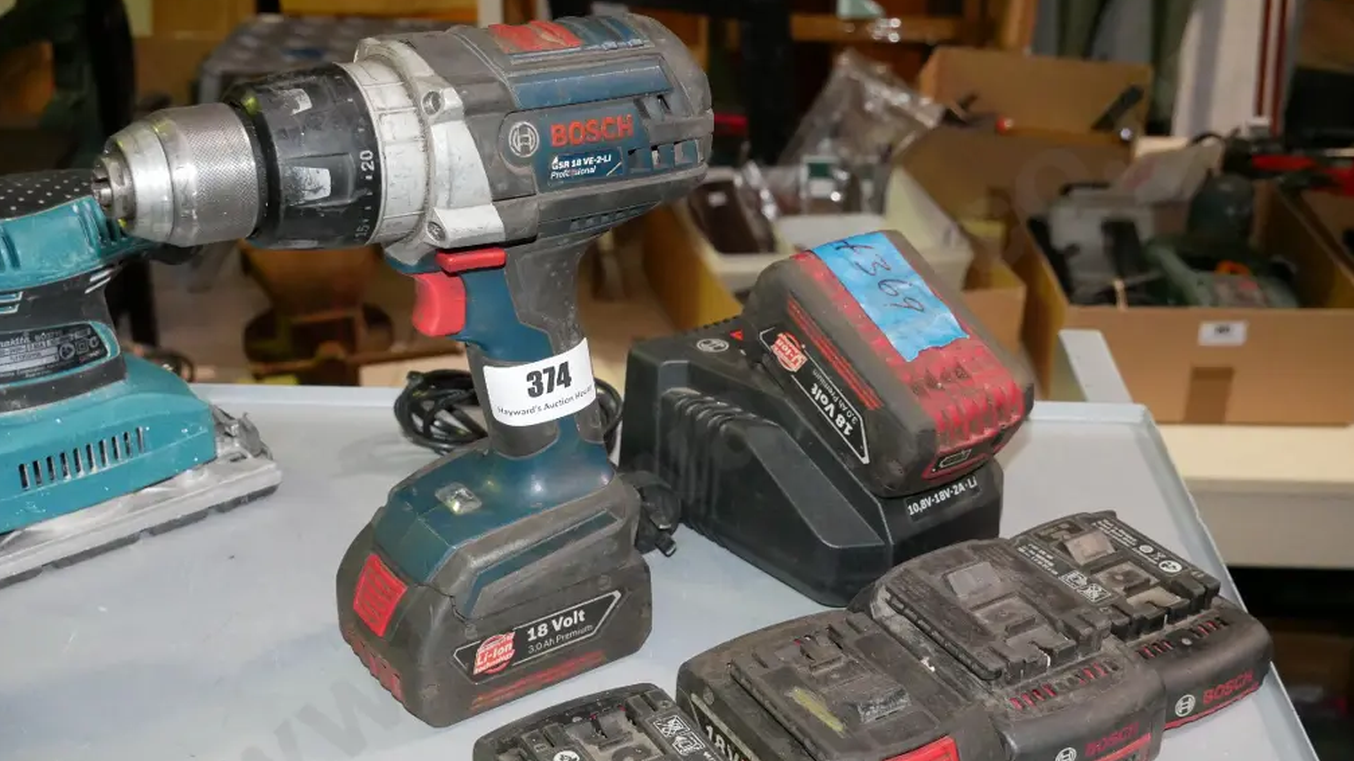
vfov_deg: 23.4
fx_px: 1831
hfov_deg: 40.6
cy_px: 465
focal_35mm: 51
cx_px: 682
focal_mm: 23
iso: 3200
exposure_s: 1/125
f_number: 5.6
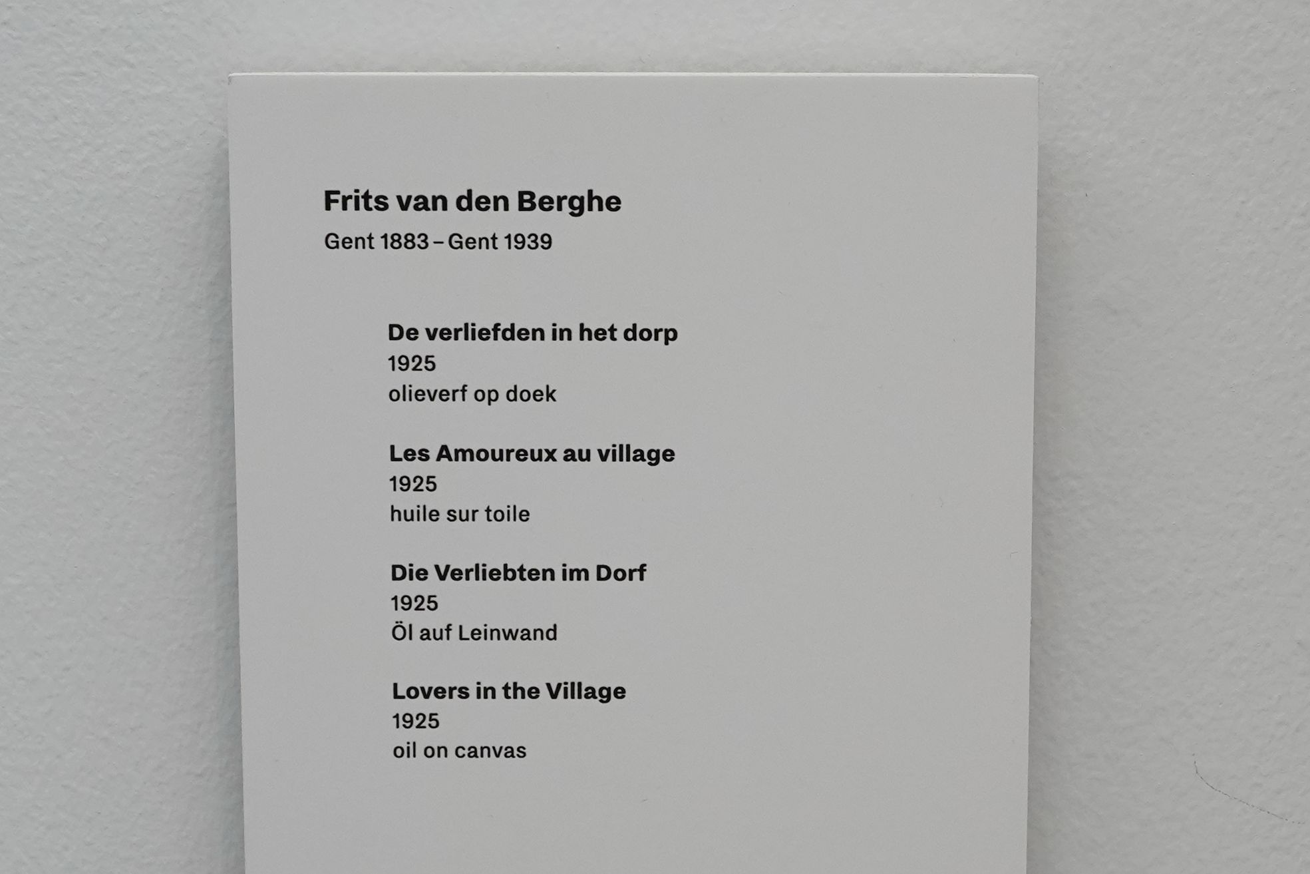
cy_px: 437
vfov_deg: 53.1
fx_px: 873
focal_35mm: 24
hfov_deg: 73.7
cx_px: 655
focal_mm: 24
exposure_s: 1/100
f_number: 5.6
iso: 800
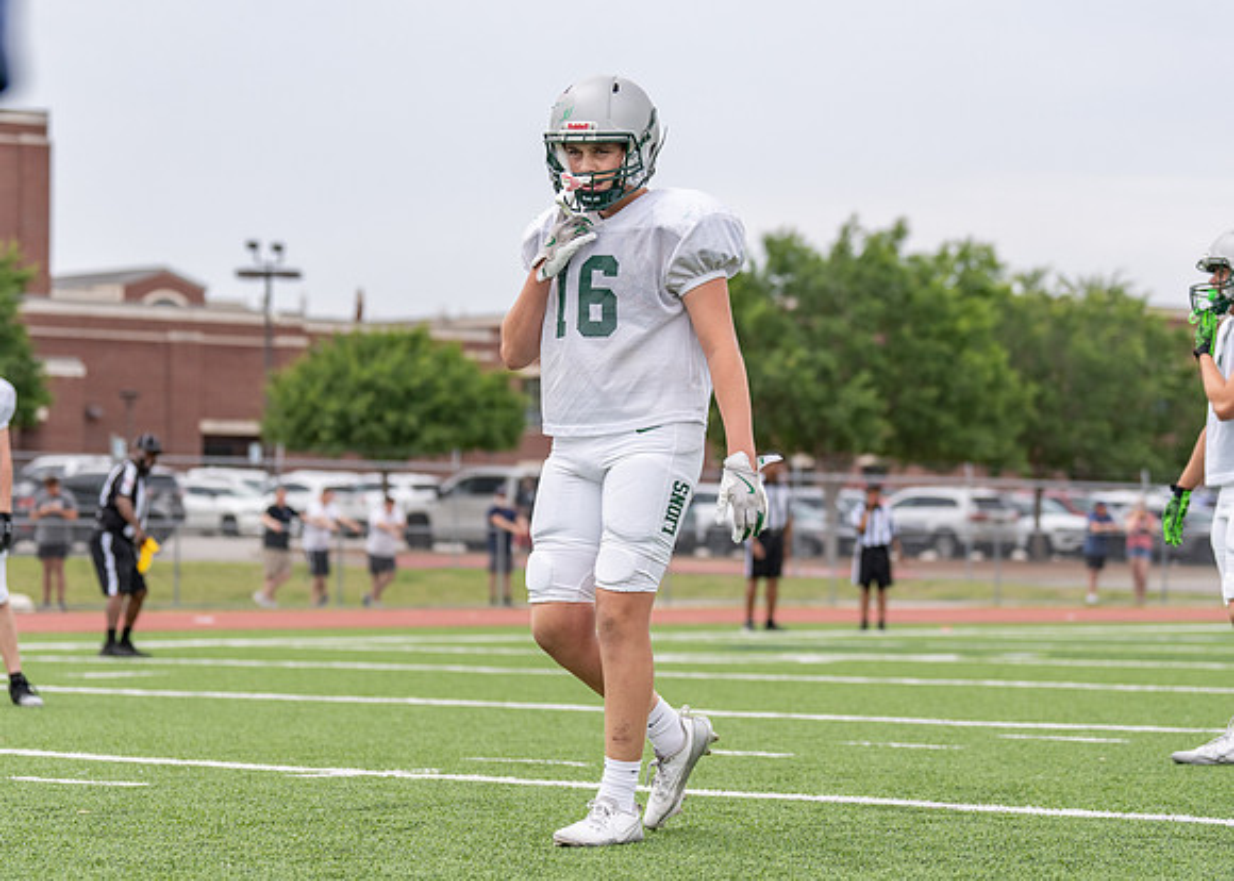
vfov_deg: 13.2
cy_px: 428
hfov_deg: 18.3
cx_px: 584
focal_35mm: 109
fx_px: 3821
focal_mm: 78
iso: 250
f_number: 2.8
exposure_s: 1/2500
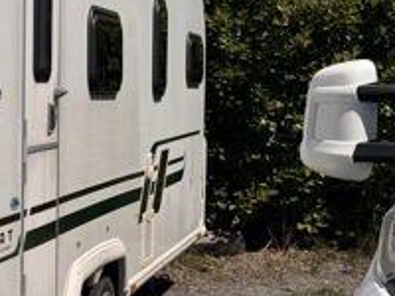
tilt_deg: -5.3
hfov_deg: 16.1
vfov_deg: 15.4
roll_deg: +1.8
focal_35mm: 96
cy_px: 199
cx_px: -385
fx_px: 1095
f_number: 1.78
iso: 80
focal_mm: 6.76
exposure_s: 1/14286
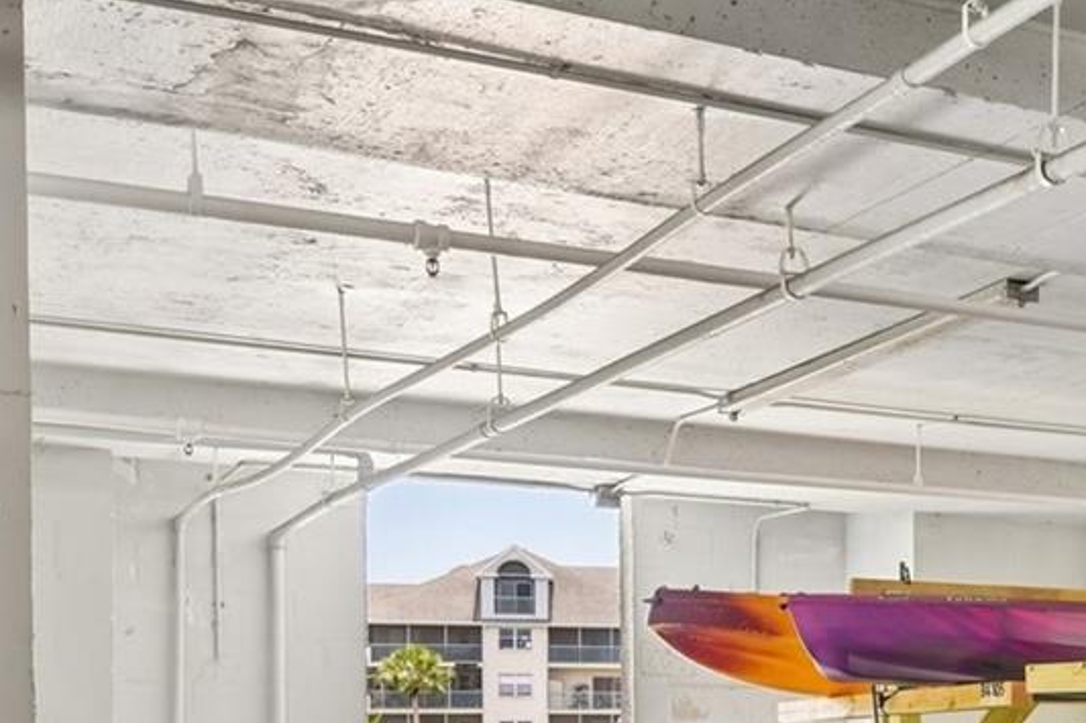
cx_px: 1316
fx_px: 2081
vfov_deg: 19.3
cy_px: 692
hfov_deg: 26.0
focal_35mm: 69
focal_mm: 23
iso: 400
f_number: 8
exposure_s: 1/30
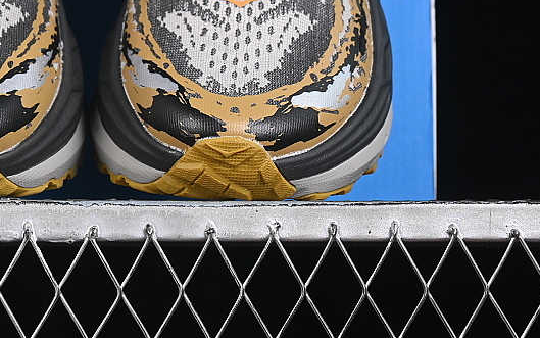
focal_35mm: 156
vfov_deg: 8.4
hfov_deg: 13.3
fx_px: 2297
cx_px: 110
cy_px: -28
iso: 160
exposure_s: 1/60
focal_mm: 50
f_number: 6.3
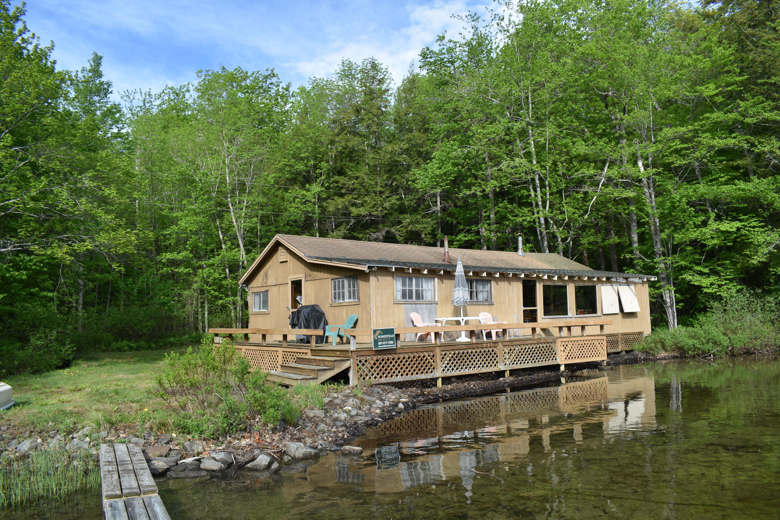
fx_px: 585
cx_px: 390
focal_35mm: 27
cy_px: 260
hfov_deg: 67.4
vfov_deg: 47.9
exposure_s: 1/250
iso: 110
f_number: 8
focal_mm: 18
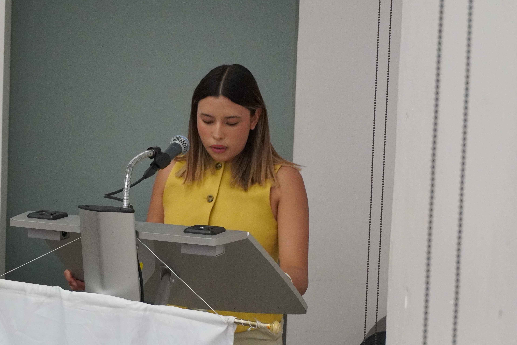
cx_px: 193
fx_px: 1680
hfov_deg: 17.5
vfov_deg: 11.7
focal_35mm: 117
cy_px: 182
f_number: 5.6
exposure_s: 1/160
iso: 3200
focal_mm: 50
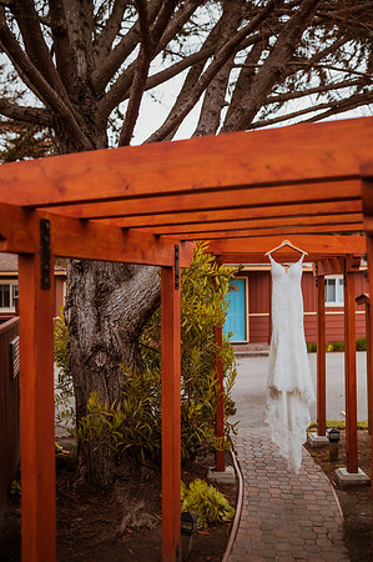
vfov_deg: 54.5
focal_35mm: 35
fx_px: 545
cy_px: 281
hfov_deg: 37.8
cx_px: 186
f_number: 1.4
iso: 500
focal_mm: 35
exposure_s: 1/6400
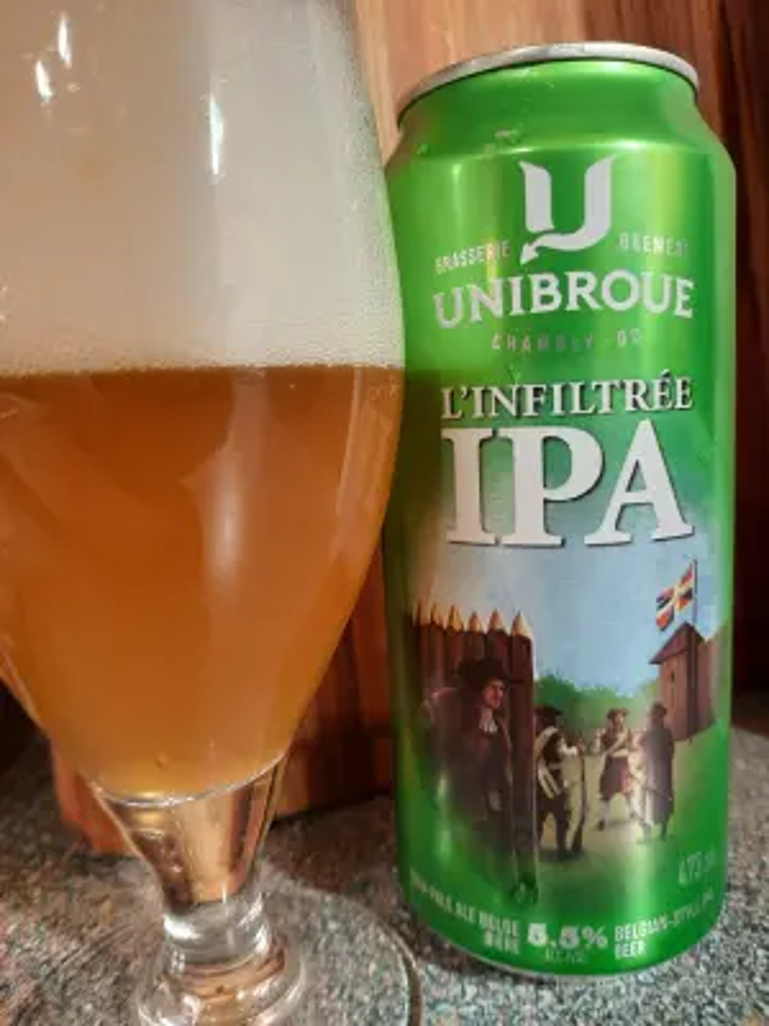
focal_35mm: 25
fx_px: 741
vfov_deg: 69.4
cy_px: 513
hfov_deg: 54.9
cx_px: 384
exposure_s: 1/40
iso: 320
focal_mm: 4.6
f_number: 2
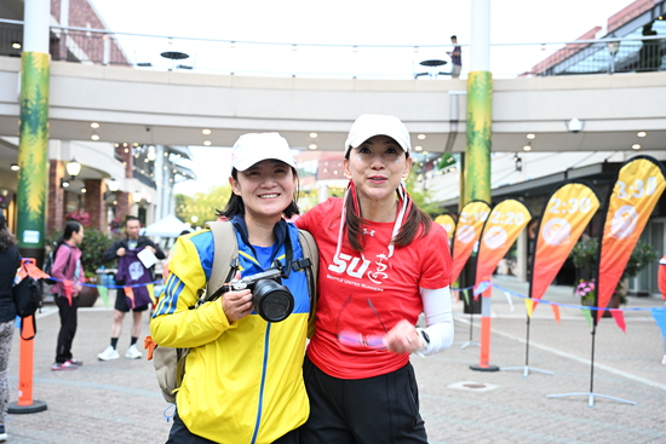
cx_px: 333
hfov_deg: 49.5
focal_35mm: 39
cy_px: 222
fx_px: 722
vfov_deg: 34.2
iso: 3200
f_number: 4
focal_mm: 39
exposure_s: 1/160
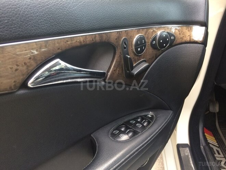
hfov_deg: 61.7
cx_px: 113
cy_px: 85
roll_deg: -0.7
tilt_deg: -31.4
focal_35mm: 29
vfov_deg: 48.2
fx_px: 189
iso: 40
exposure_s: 1/33
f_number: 2.2
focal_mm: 4.15
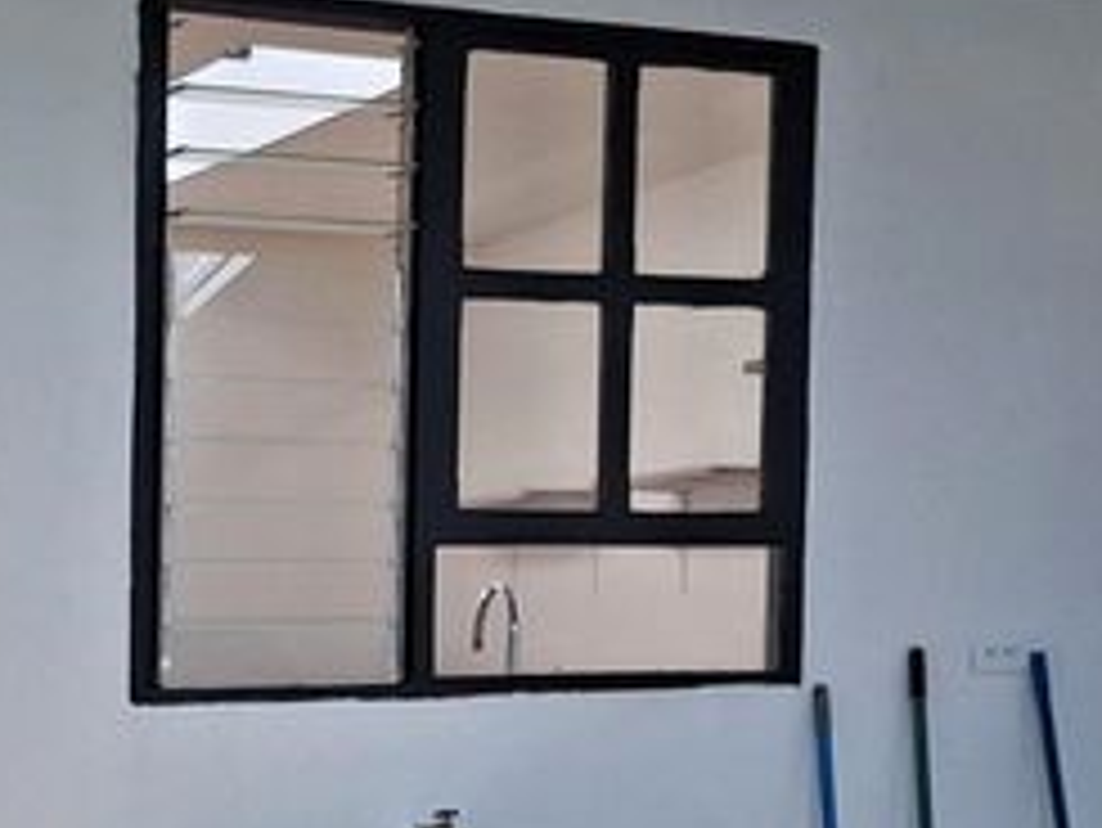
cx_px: 549
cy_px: 666
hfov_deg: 32.2
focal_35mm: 60
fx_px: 1911
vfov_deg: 24.0
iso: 40
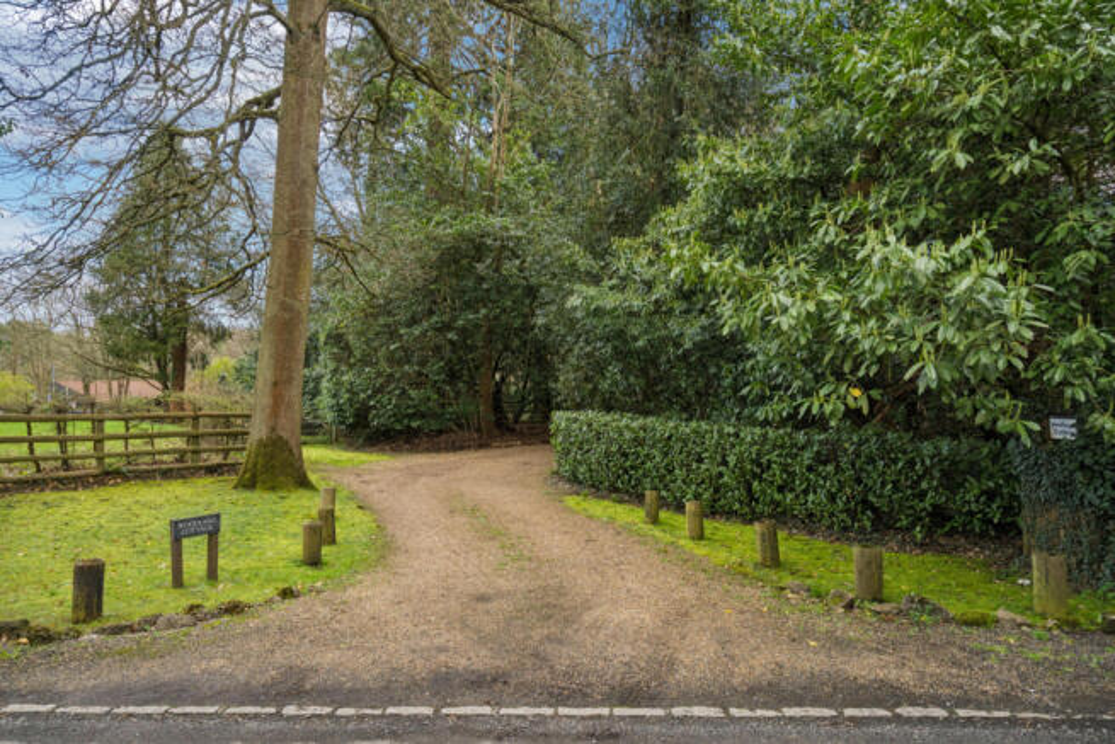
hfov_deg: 76.1
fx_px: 712
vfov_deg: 55.1
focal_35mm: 23
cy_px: 372
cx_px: 558
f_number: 10
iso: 640
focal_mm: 23
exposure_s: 1/125
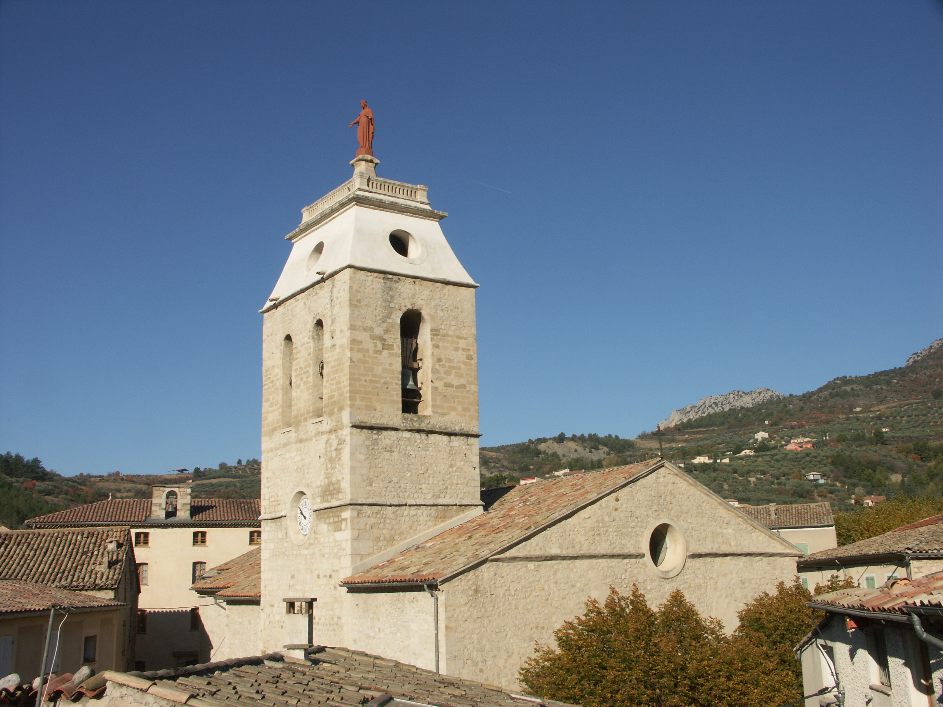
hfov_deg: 50.1
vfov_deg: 38.7
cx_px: 472
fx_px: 1008
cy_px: 354
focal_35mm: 37
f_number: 8
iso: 64
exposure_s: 1/320
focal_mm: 9.47
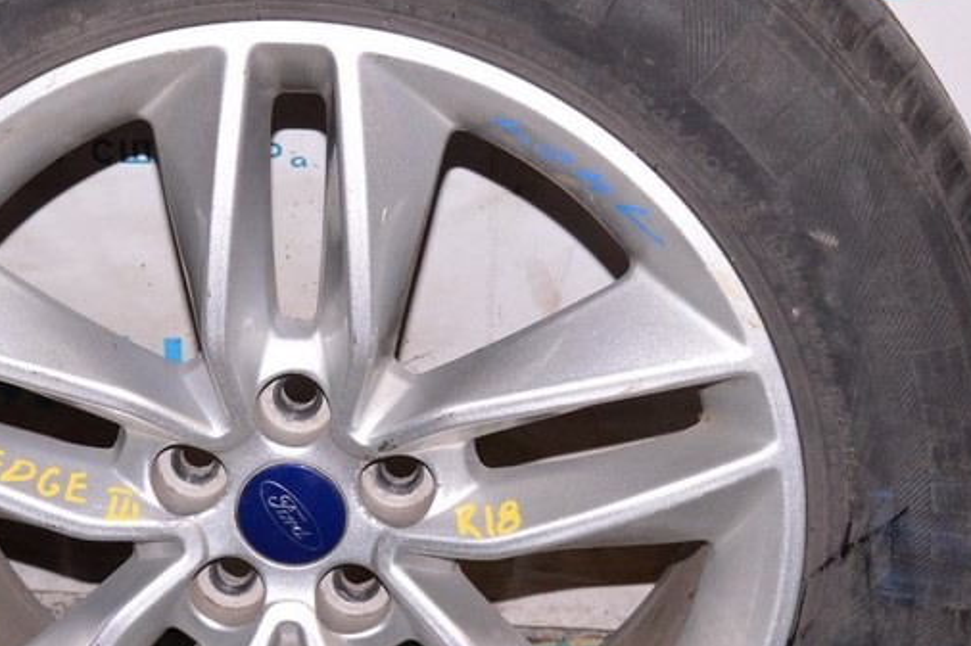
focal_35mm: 85
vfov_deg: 16.1
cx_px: 317
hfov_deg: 23.8
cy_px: 367
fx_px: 2292
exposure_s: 1/200
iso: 1600
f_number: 8
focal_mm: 28
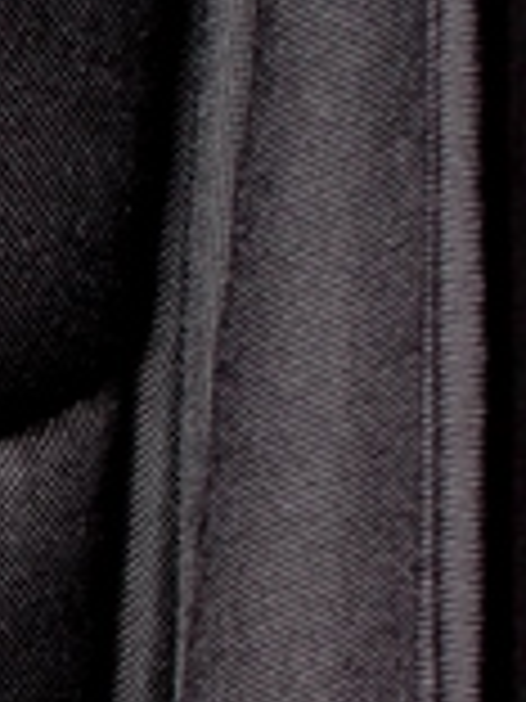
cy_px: 1312
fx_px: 6730
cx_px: -1771
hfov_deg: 4.1
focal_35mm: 332
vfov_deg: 5.8
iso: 100
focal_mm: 35
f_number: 11
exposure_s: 1/40
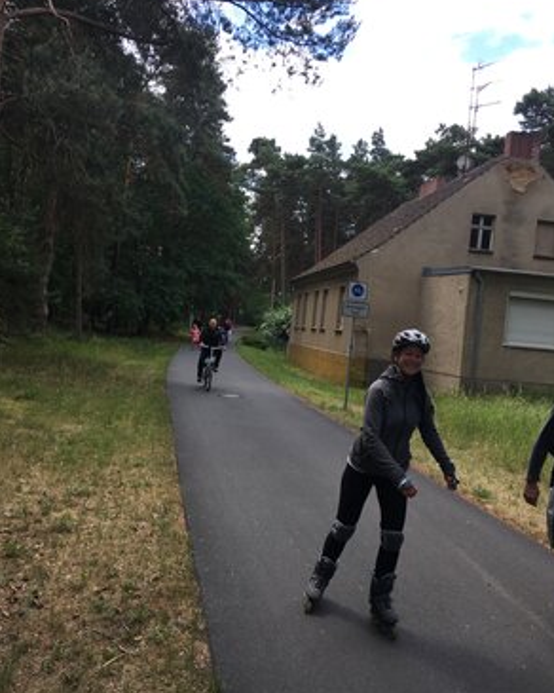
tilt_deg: -3.1
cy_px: 351
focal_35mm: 31
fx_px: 635
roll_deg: -3.6
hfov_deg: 47.1
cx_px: 281
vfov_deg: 57.2
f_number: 2.2
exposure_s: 1/545
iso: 25
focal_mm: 4.15
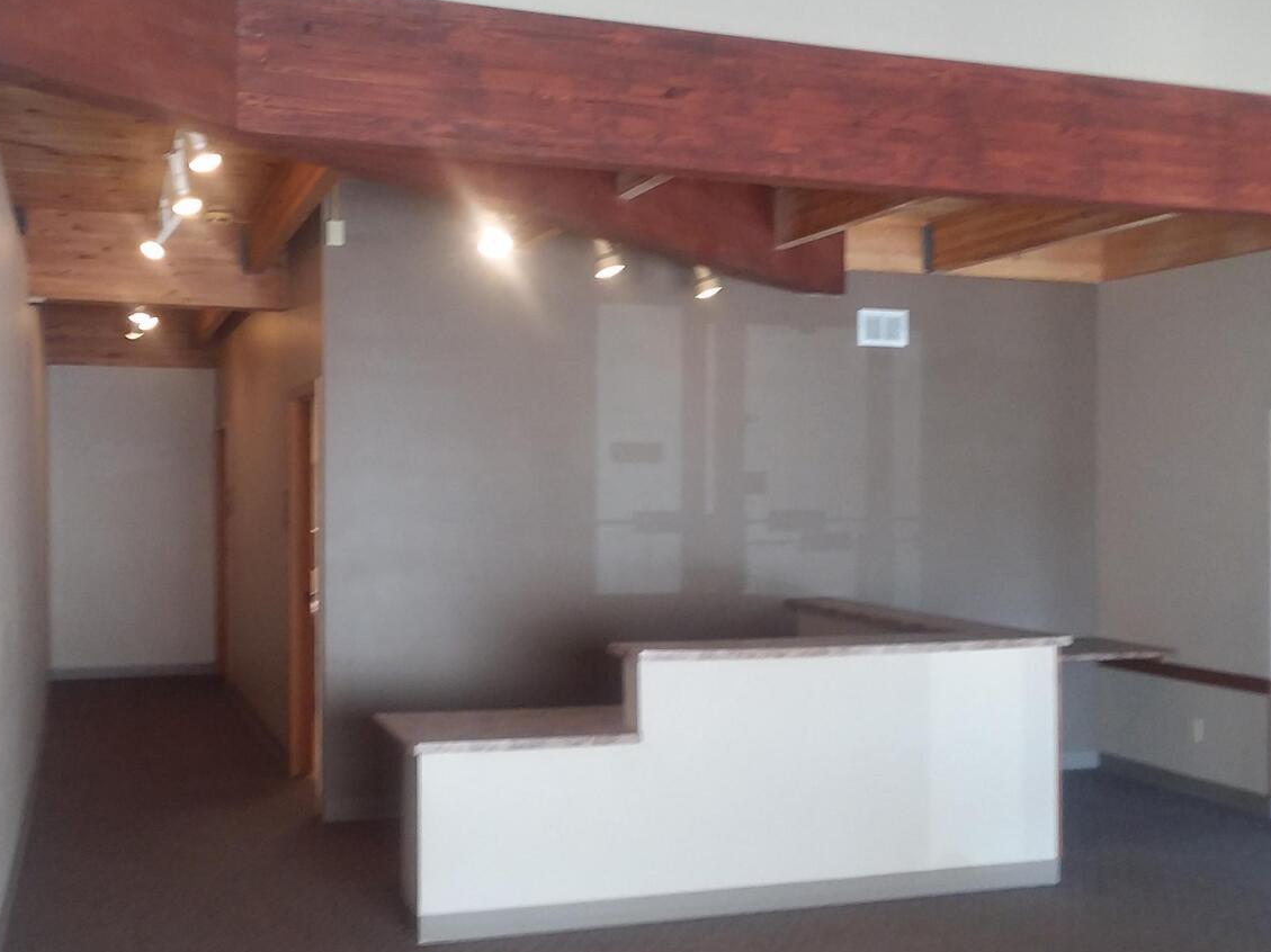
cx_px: 603
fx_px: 1358
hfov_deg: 50.1
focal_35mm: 37
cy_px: 505
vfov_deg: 38.6
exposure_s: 1/30
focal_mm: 2.47
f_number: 1.9
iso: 64
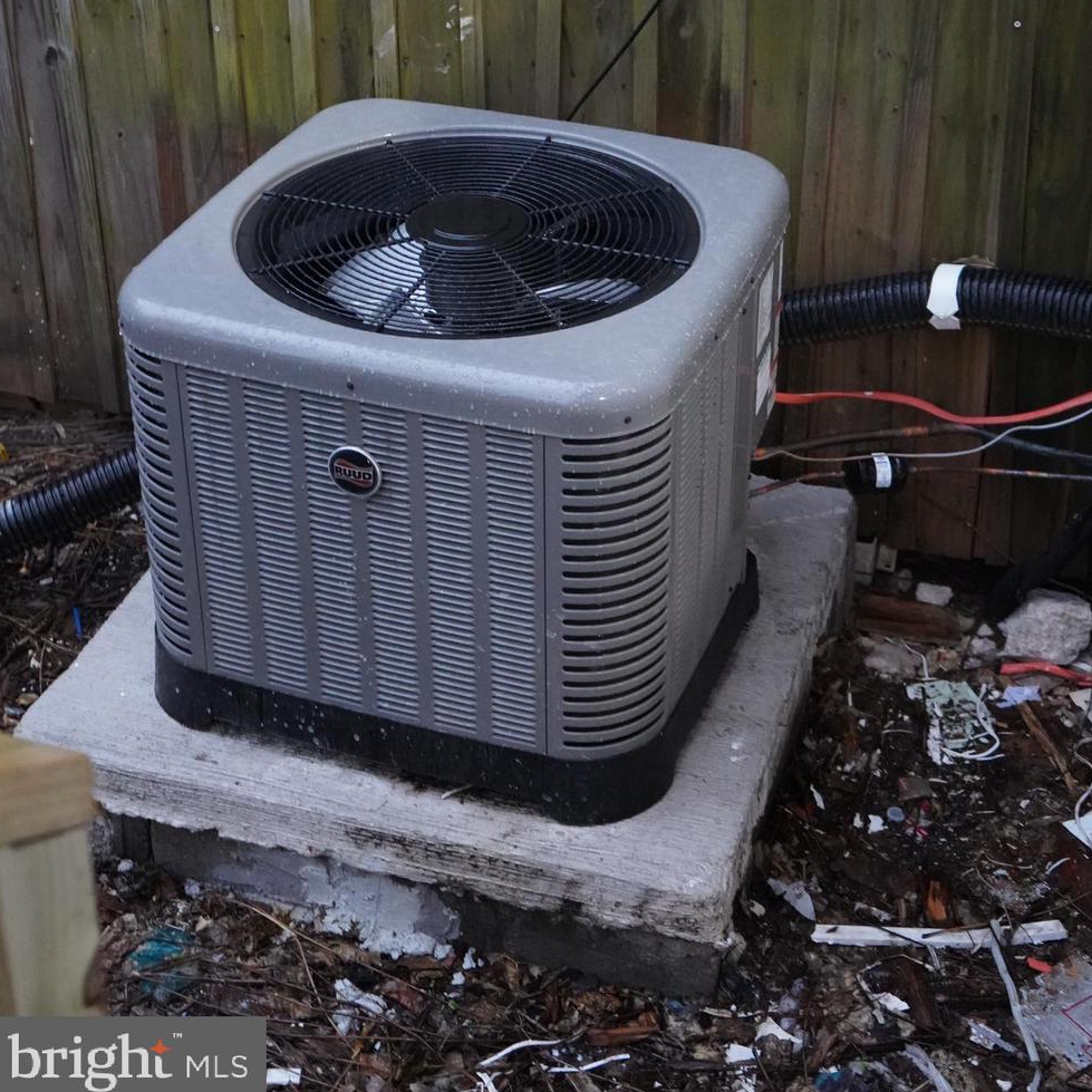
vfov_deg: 30.0
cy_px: 251
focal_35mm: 56
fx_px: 1999
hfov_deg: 30.6
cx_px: 559
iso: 12800
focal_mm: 42
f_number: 4.5
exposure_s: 1/80
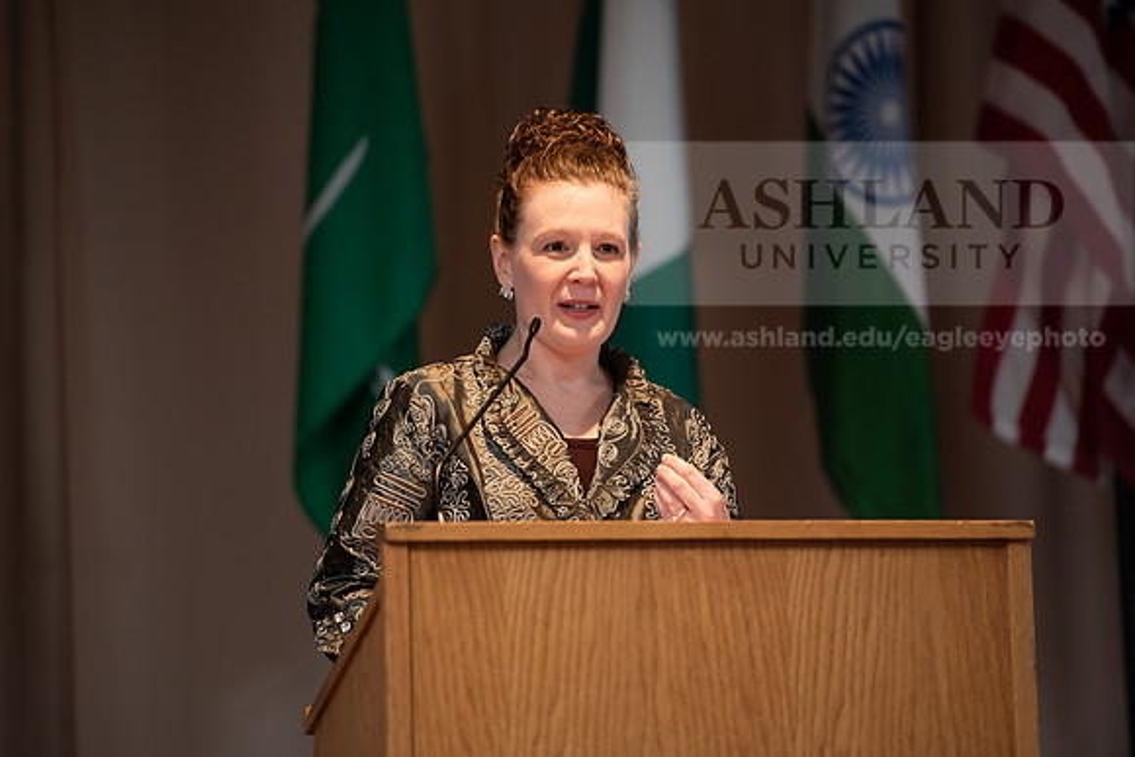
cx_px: 568
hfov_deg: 10.3
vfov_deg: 6.9
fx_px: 6307
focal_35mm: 200
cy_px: 378
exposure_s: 1/200
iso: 1250
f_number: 3.5
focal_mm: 200
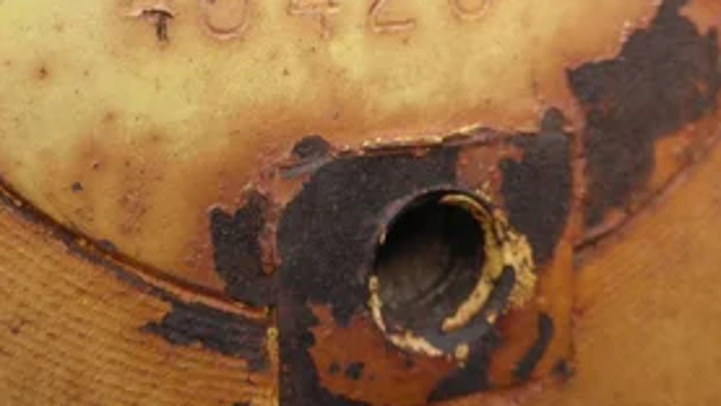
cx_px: 302
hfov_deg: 37.7
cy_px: 31
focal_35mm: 55
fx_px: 1052
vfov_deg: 21.3
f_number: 3.2
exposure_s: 1/125
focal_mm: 6.1
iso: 64
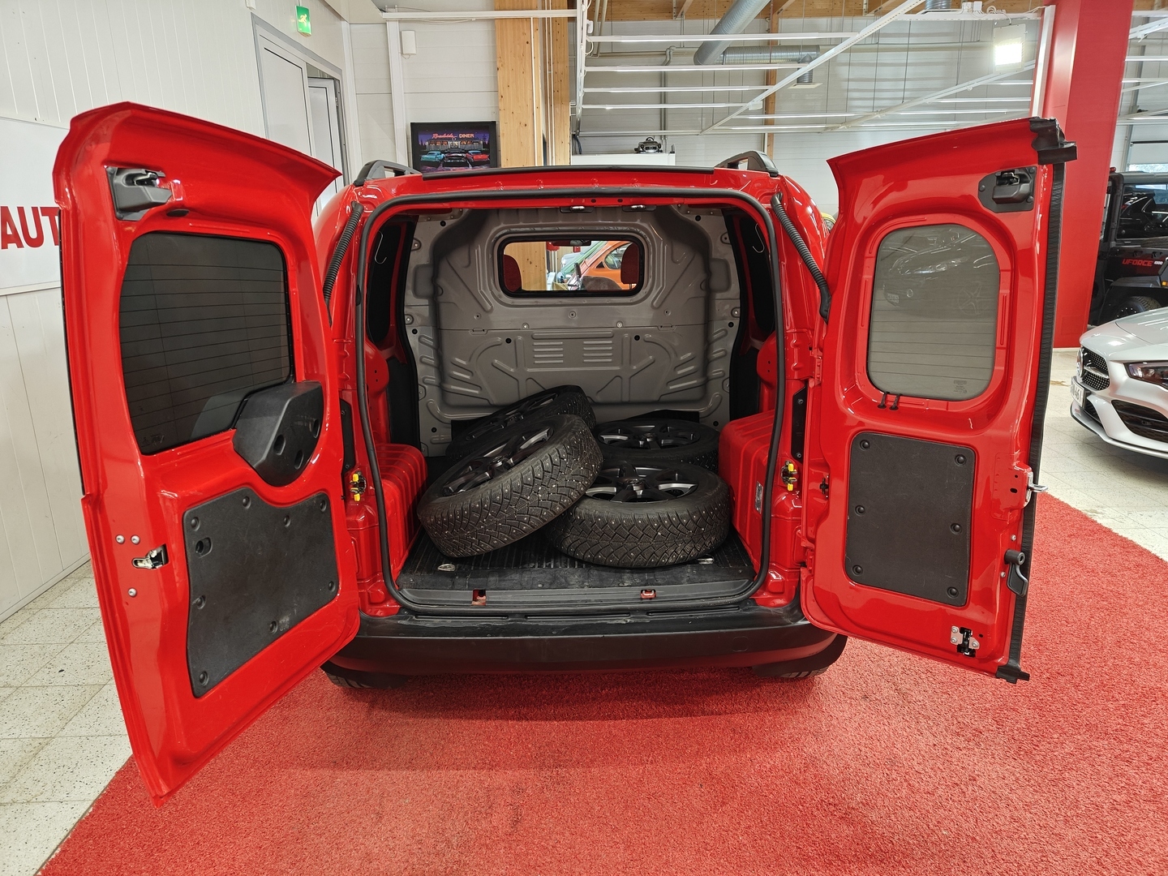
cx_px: 584
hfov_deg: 71.6
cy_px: 438
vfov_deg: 56.8
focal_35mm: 24
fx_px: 810
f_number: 1.8
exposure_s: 1/50
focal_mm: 5.59
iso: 125
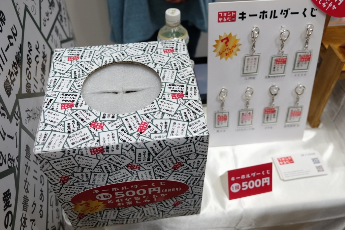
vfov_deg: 40.0
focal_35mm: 33
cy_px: 115
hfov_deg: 57.2
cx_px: 172
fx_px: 316
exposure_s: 1/60
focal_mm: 22.3
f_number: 3.2
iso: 320
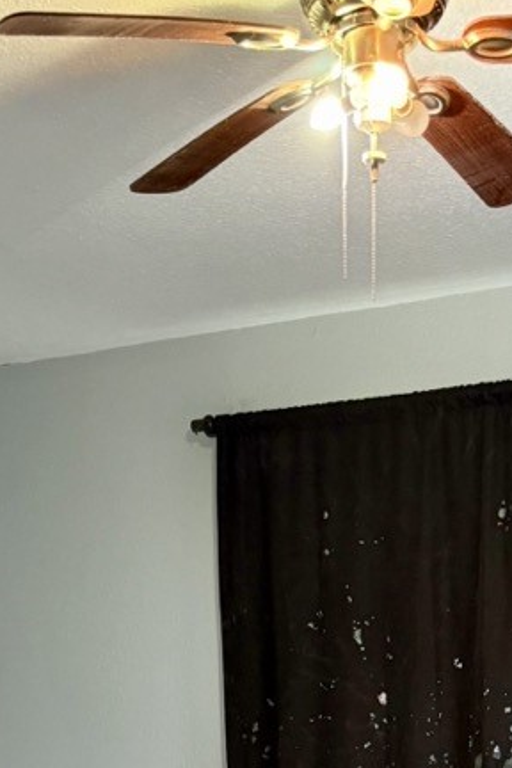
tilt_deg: -10.2
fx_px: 1579
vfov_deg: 23.5
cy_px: 1052
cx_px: 295
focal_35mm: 74
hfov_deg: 18.4
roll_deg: -0.1
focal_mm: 6.76
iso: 320
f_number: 1.78
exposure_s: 1/60
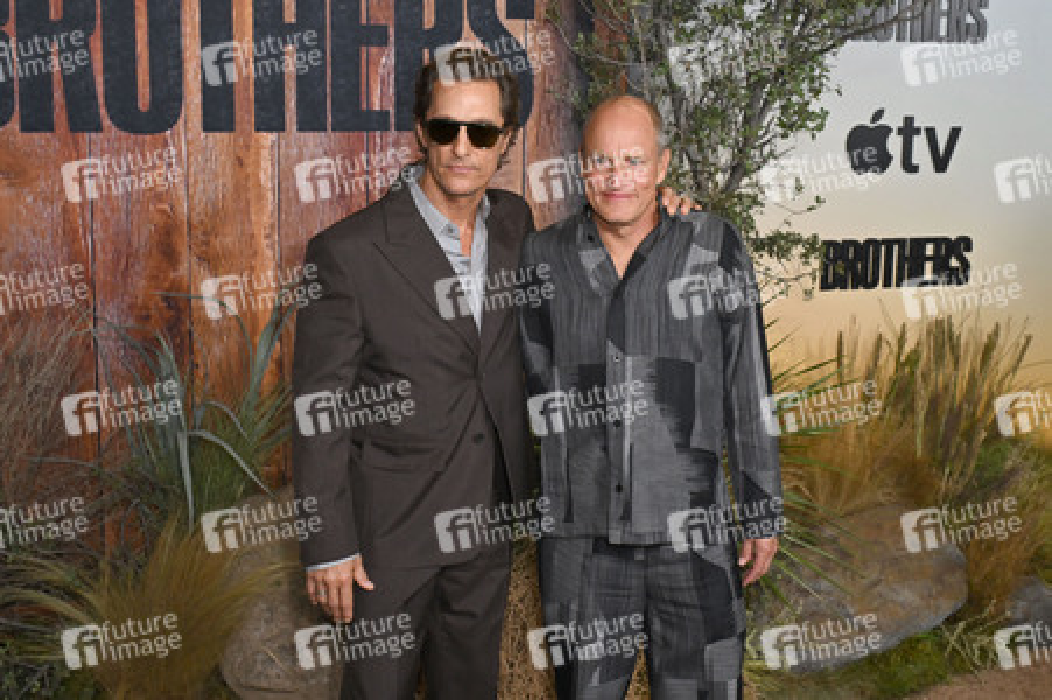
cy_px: 350
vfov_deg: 37.8
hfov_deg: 54.5
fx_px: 1022
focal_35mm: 35
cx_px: 526
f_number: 7.1
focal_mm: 35
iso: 1000
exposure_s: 1/250
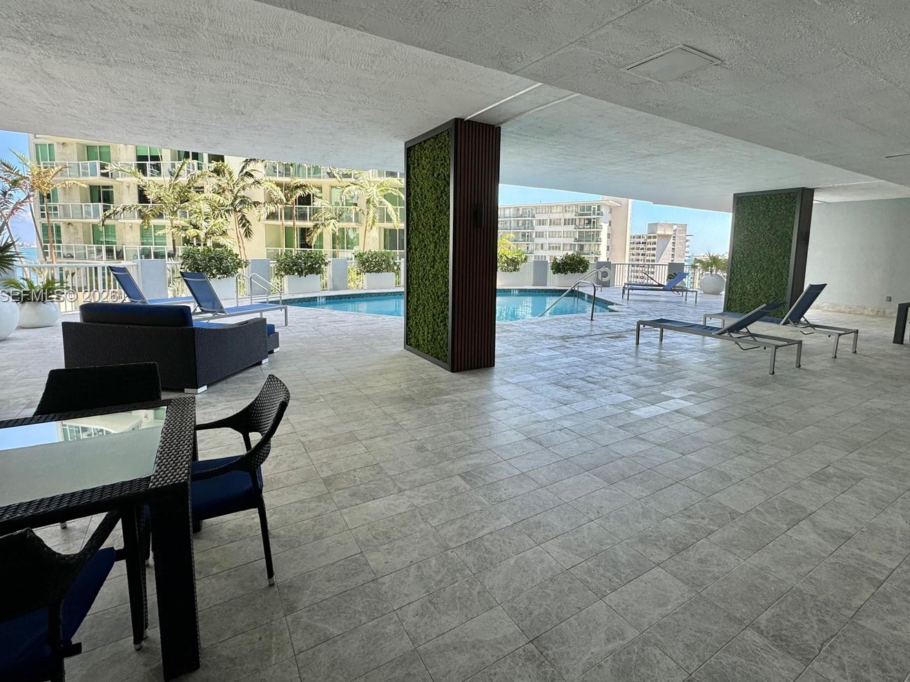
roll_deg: -0.9
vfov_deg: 74.4
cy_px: 297
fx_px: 447
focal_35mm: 17
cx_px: 455
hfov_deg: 91.0
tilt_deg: -6.7
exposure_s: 1/314
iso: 40
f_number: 2.2
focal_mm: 2.22
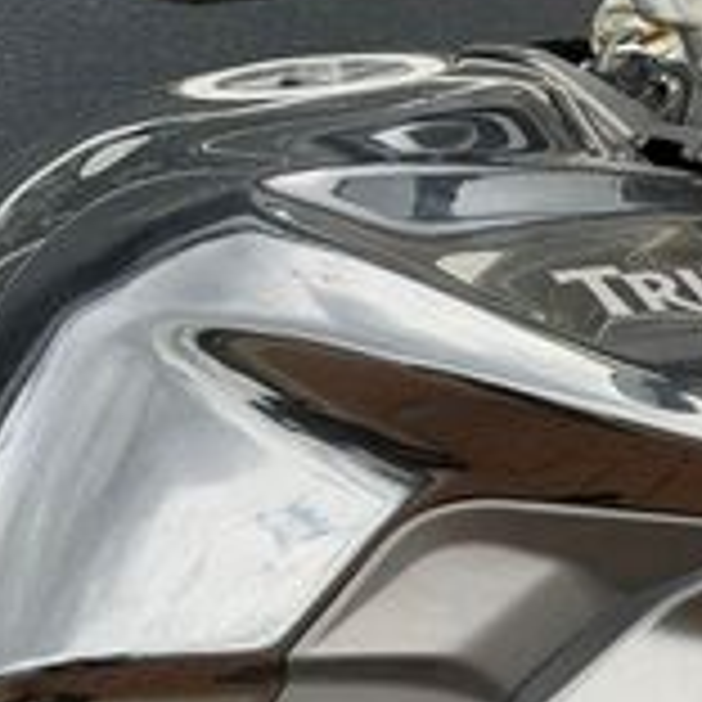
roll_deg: +1.6
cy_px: 144
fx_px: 3992
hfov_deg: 9.9
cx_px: 760
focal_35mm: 174
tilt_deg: -19.4
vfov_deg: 10.0
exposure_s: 1/719
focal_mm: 6.76
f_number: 1.78
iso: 80
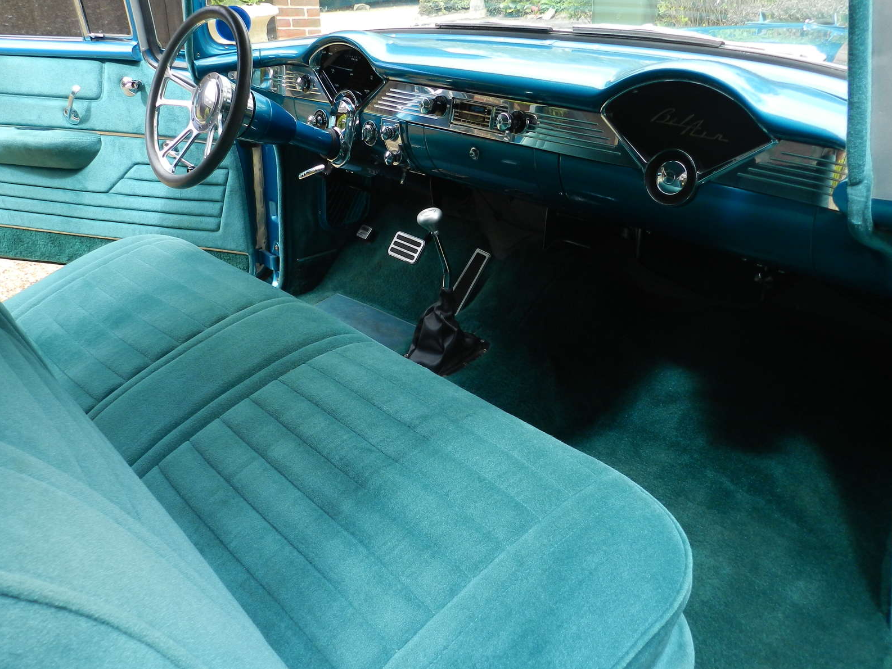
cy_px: 288
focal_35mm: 29
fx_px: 747
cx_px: 398
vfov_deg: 48.1
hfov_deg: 61.5
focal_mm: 4
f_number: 3.4
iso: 160
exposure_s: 1/160
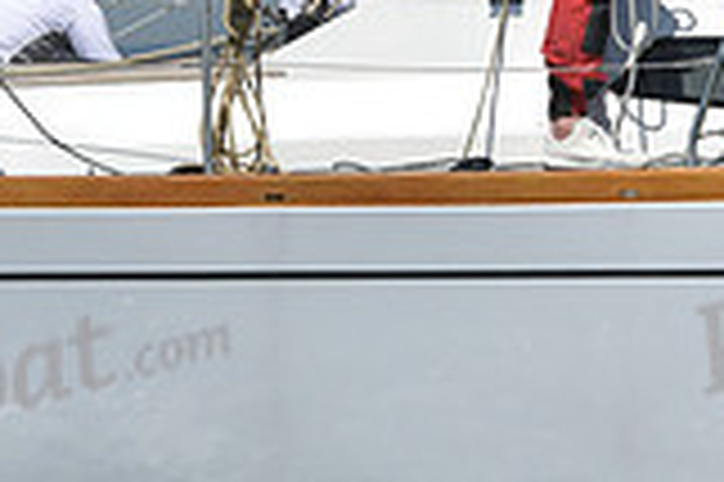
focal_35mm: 325
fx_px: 6529
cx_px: 468
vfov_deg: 4.2
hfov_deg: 6.3
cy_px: 106
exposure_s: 1/1250
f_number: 10
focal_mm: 90
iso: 250
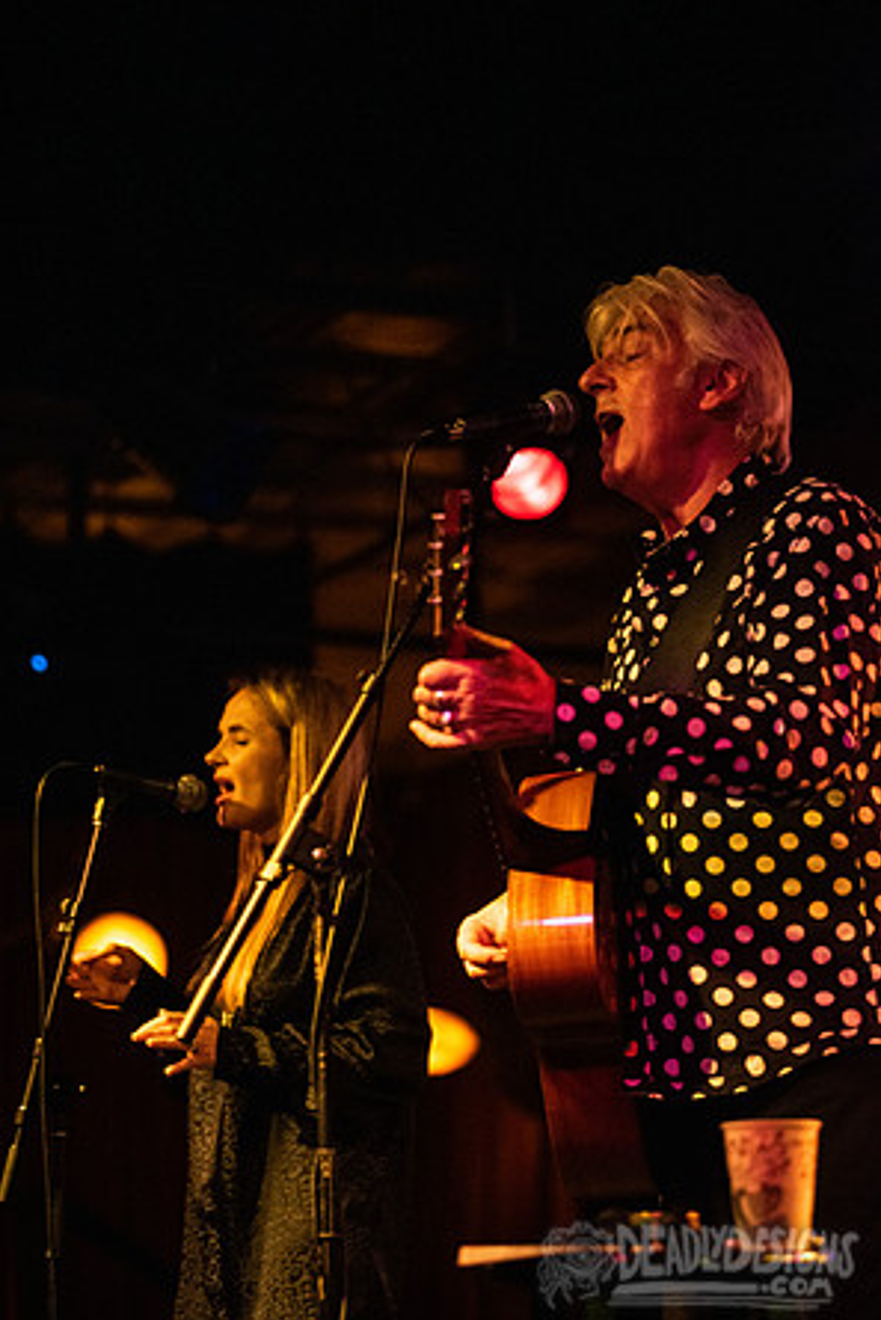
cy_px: 659
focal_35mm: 96
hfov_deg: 14.3
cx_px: 439
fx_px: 3521
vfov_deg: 21.2
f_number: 3.2
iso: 3200
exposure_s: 1/60
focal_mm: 95
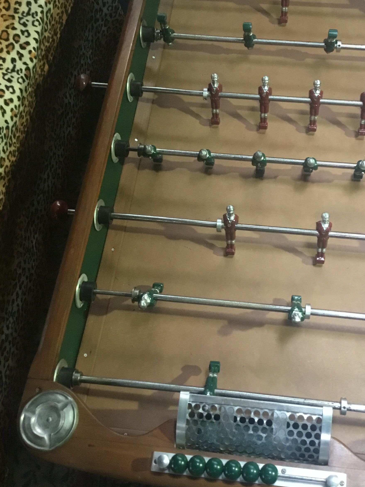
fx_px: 604
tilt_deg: -62.1
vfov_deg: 43.7
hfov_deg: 33.3
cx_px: 247
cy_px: 198
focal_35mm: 43
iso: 200
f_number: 2.4
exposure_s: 1/20
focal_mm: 3.3
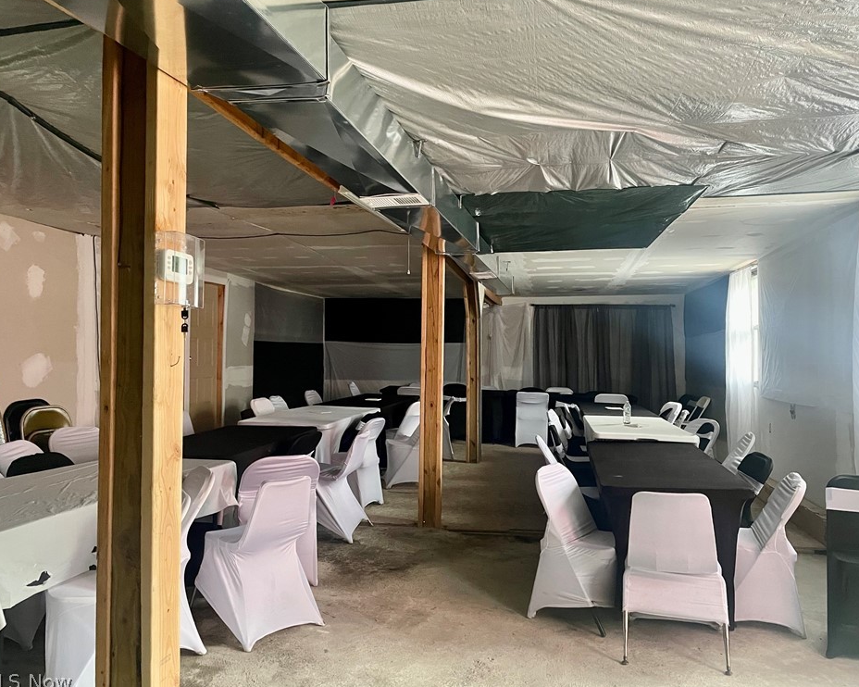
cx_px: 449
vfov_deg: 51.5
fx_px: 712
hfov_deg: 62.2
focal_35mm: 28
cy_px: 342
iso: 500
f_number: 1.6
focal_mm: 4.2
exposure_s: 1/60
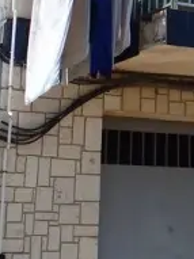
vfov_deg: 13.1
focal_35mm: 142
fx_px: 1062
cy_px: -134
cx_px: 397
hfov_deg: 9.7
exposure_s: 1/125
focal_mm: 5
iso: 125
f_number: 11
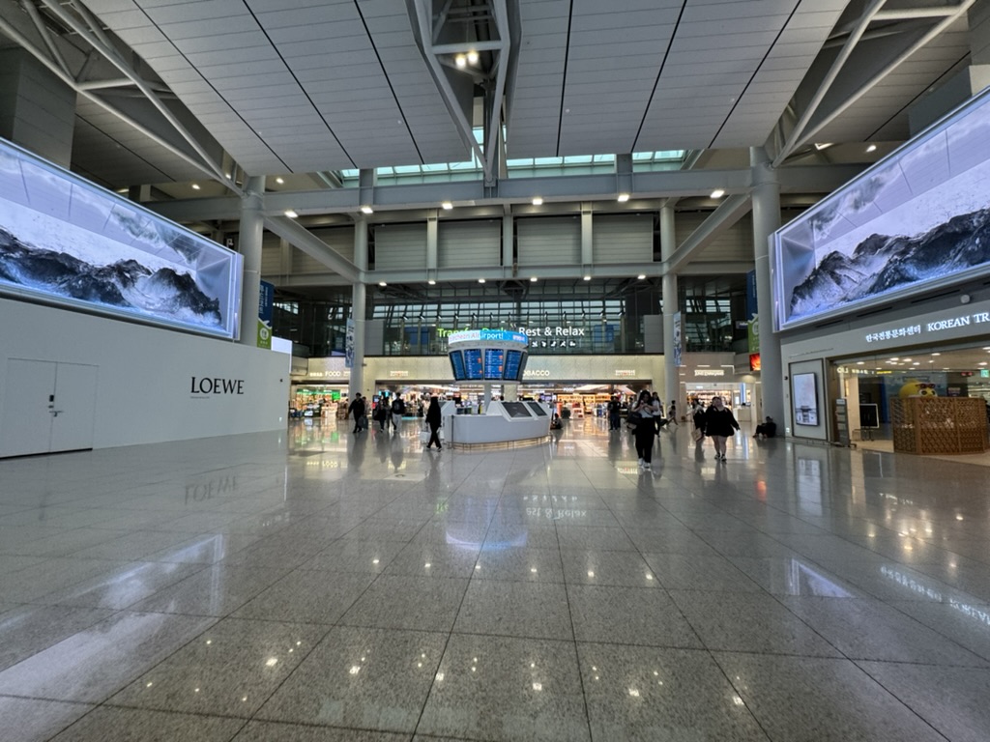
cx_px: 495
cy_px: 371
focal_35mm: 14
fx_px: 400
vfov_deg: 85.7
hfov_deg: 102.1
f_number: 2.2
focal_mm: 2.22
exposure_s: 1/120
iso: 160
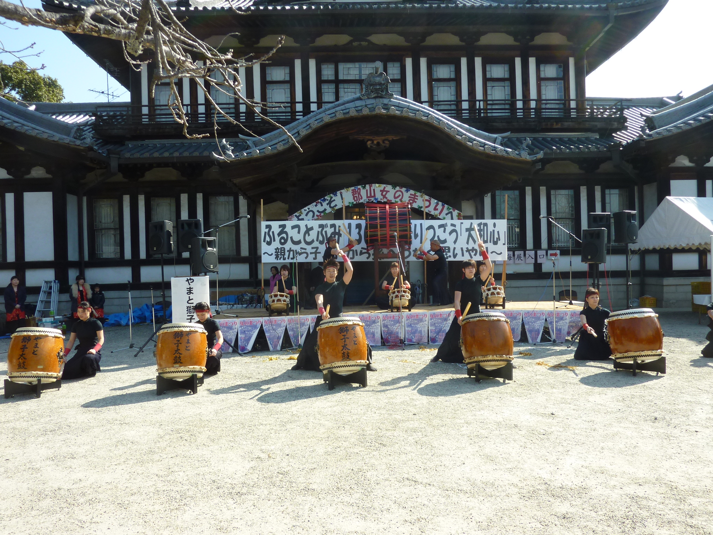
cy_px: 268
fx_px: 515
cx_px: 356
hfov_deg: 69.4
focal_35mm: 25
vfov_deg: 54.9
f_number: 4
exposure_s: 1/250
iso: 80
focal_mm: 4.1
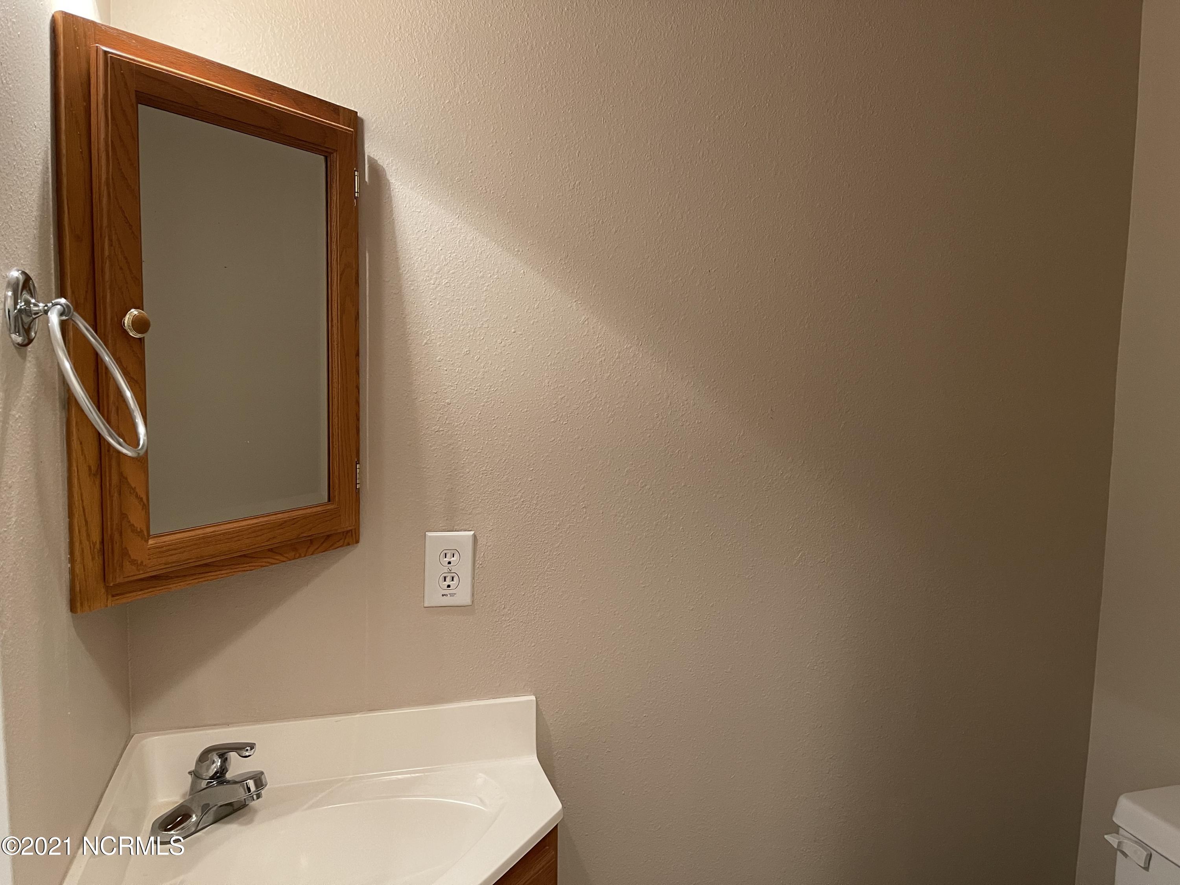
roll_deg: -1.8
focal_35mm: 26
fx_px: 886
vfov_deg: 53.1
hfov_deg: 67.3
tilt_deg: -6.7
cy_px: 442
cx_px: 590
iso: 250
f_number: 1.6
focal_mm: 5.1
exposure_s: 1/60
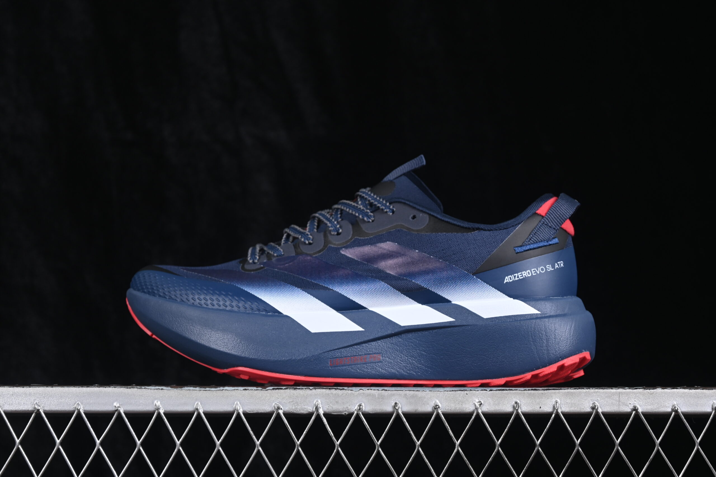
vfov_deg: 18.2
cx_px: 358
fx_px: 1492
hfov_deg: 27.0
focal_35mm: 75
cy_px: 238
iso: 160
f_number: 6.3
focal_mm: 50
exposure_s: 1/60
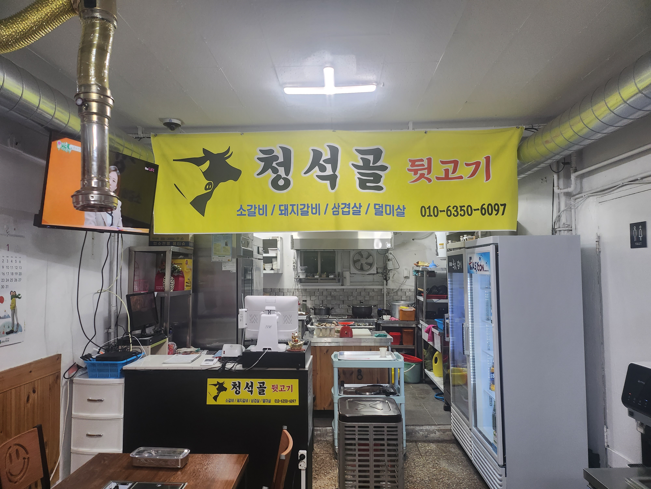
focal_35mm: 24
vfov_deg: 56.8
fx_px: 451
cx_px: 326
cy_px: 244
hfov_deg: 71.6
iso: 250
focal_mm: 5
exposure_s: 1/120
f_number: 1.8
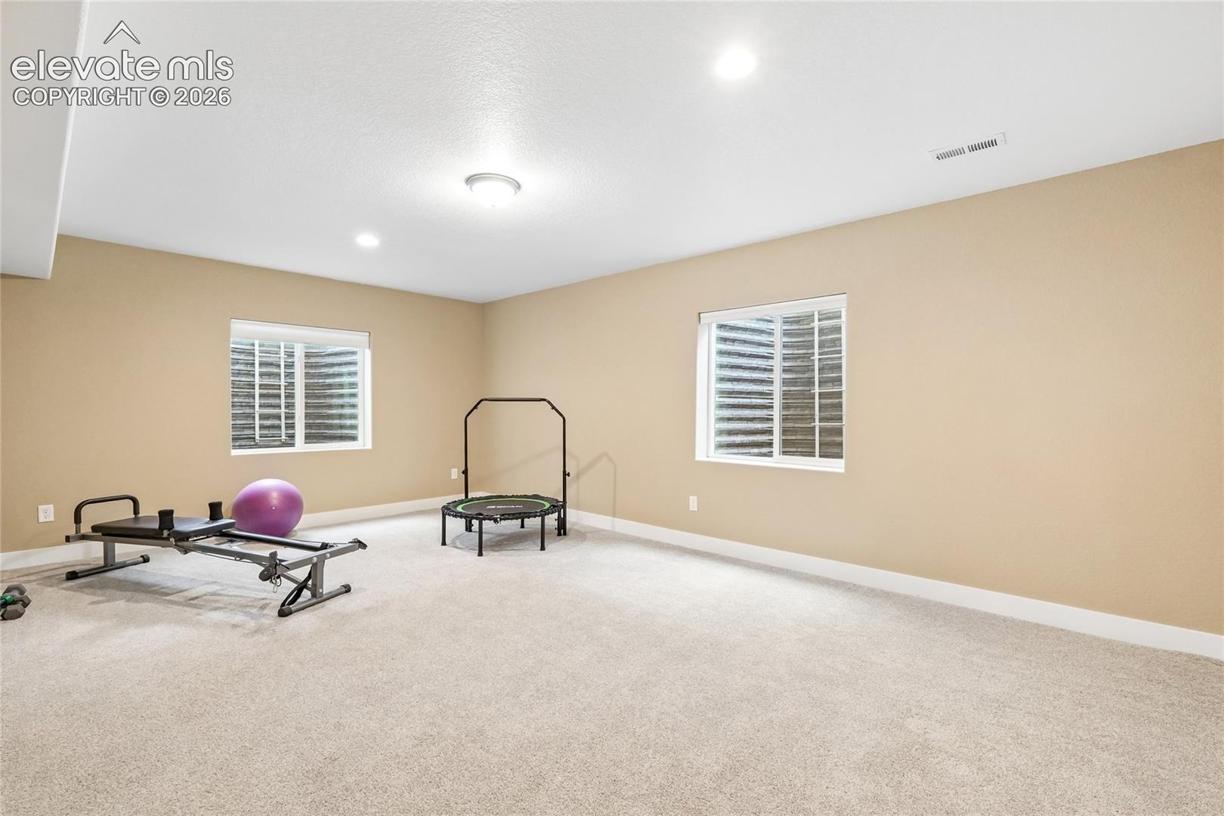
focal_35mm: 15
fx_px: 510
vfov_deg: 77.3
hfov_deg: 100.4
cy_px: 408
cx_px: 612
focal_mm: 10
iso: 800
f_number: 8
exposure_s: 1/3.33
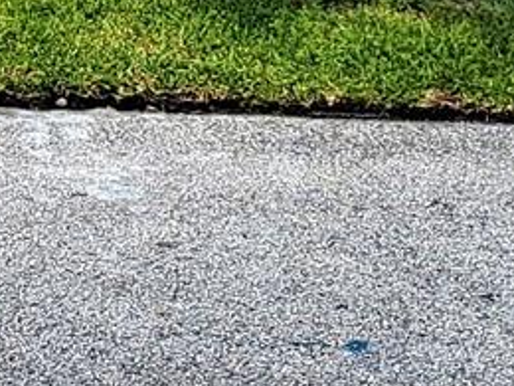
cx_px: -342
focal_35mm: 160
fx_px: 2376
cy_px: -439
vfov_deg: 8.7
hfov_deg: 11.6
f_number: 1.8
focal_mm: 5.4
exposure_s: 1/4743
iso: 40
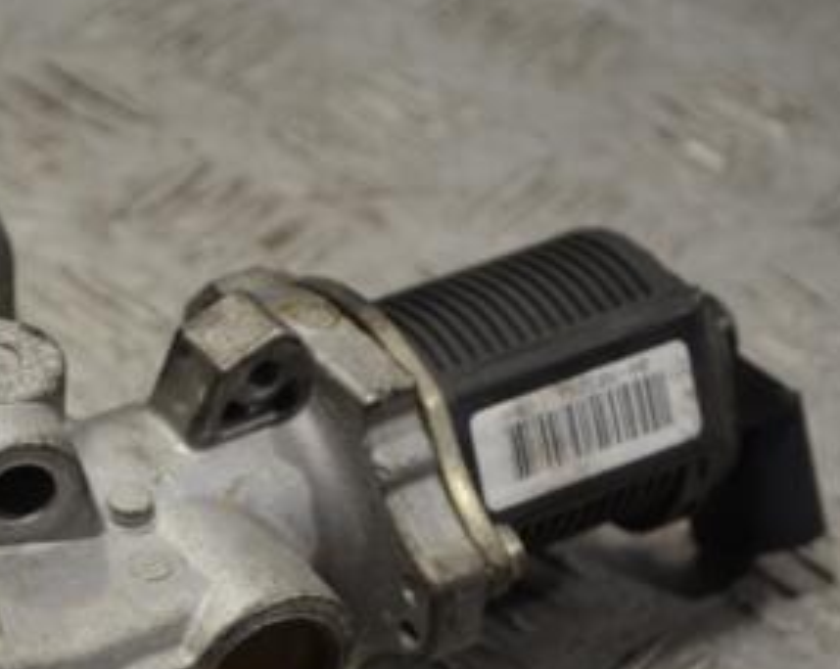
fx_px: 3525
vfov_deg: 10.8
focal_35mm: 142
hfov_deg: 13.5
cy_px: 490
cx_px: 191
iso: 125
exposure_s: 1/30
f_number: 5.6
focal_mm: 48
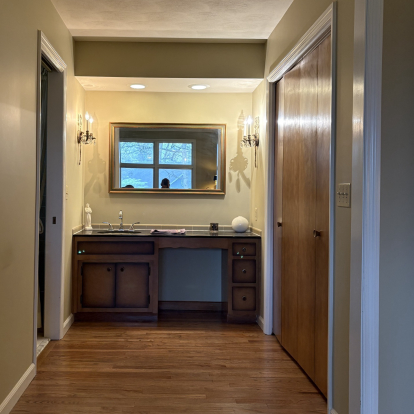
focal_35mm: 37
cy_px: 186
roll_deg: -0.8
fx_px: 501
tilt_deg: +0.8
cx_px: 167
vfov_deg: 44.9
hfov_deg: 44.7
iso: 200
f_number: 1.6
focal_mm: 5.96
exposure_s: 1/60
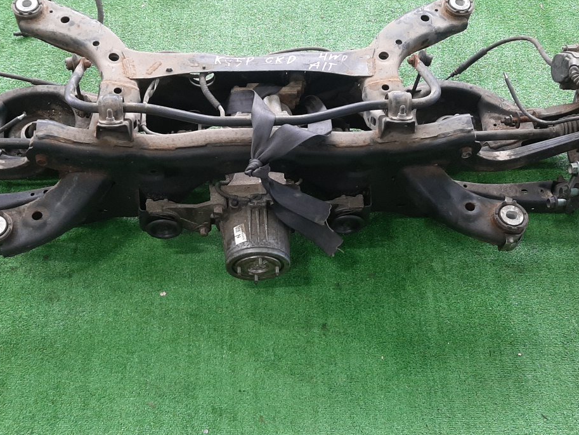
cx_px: 244
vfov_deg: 35.1
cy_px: 250
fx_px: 686
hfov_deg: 45.6
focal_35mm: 41
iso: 146
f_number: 1.7
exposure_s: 1/50
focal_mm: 3.93
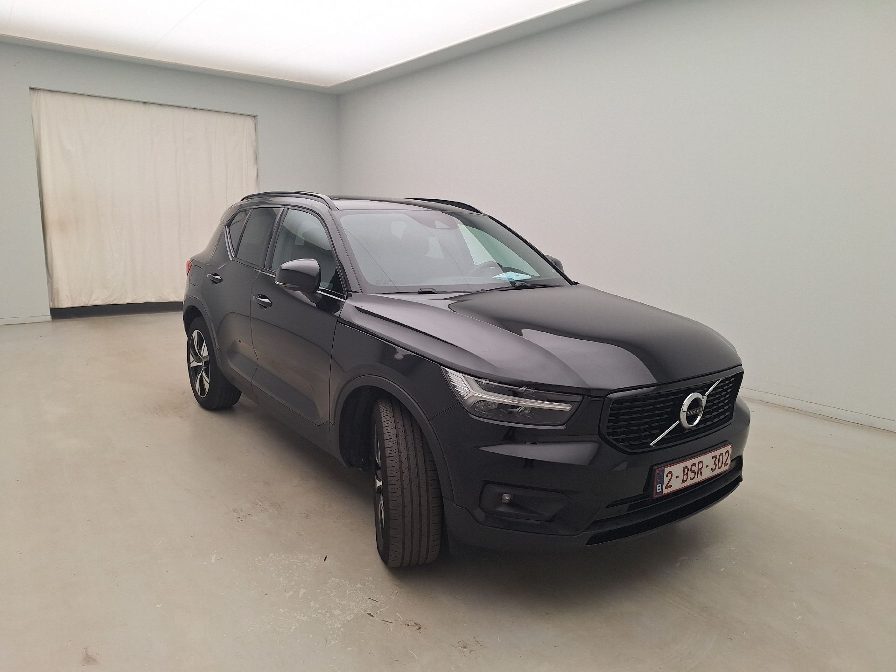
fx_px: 595
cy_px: 336
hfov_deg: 73.9
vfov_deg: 58.9
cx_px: 448
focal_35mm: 23
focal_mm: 5.54
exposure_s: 1/161
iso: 40
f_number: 1.8
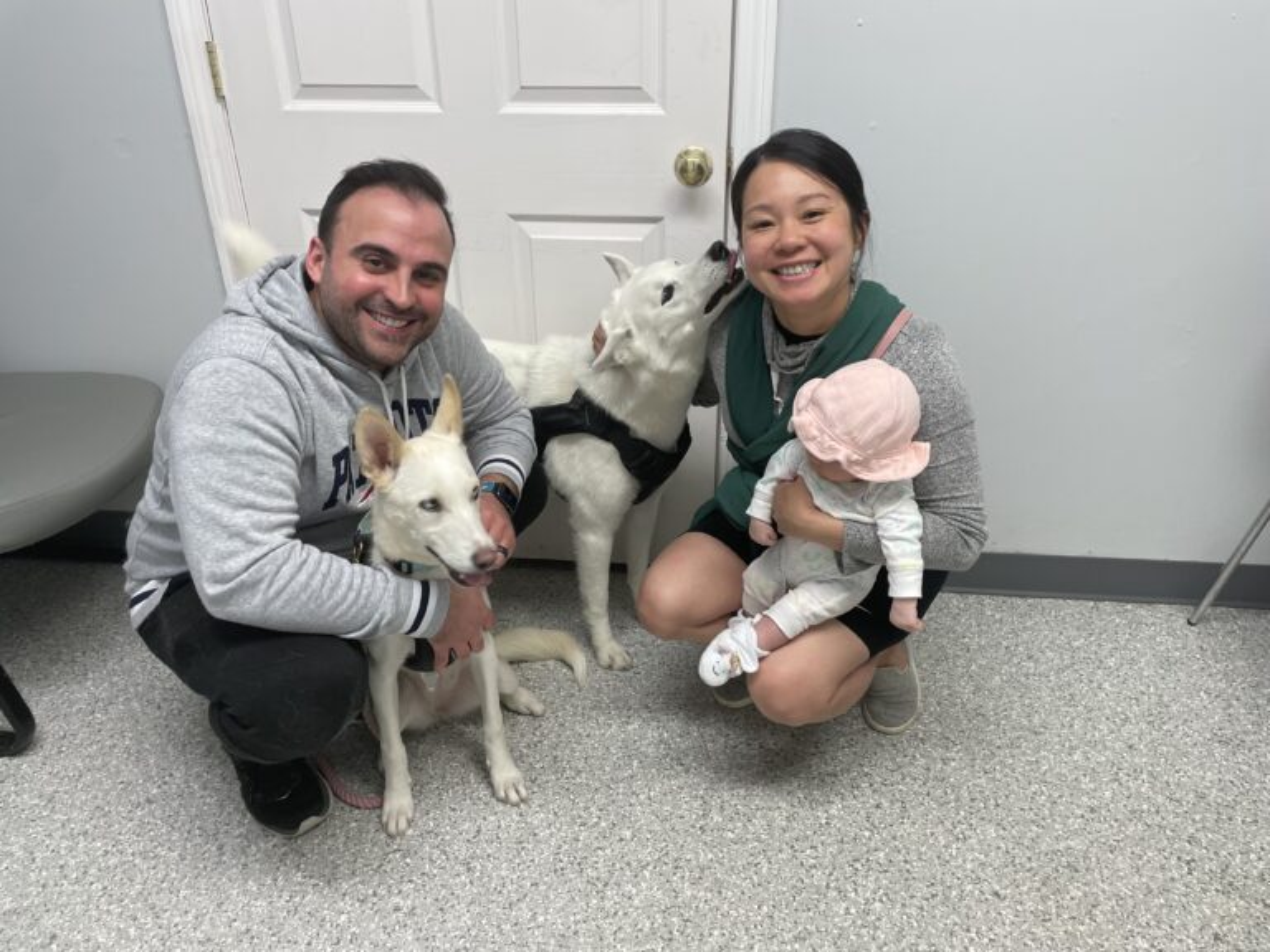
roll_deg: +0.5
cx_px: 635
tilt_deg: -27.6
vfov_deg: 53.1
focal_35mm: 26
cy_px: 476
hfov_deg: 67.3
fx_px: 954
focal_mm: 4.2
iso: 125
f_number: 1.6
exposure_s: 1/120
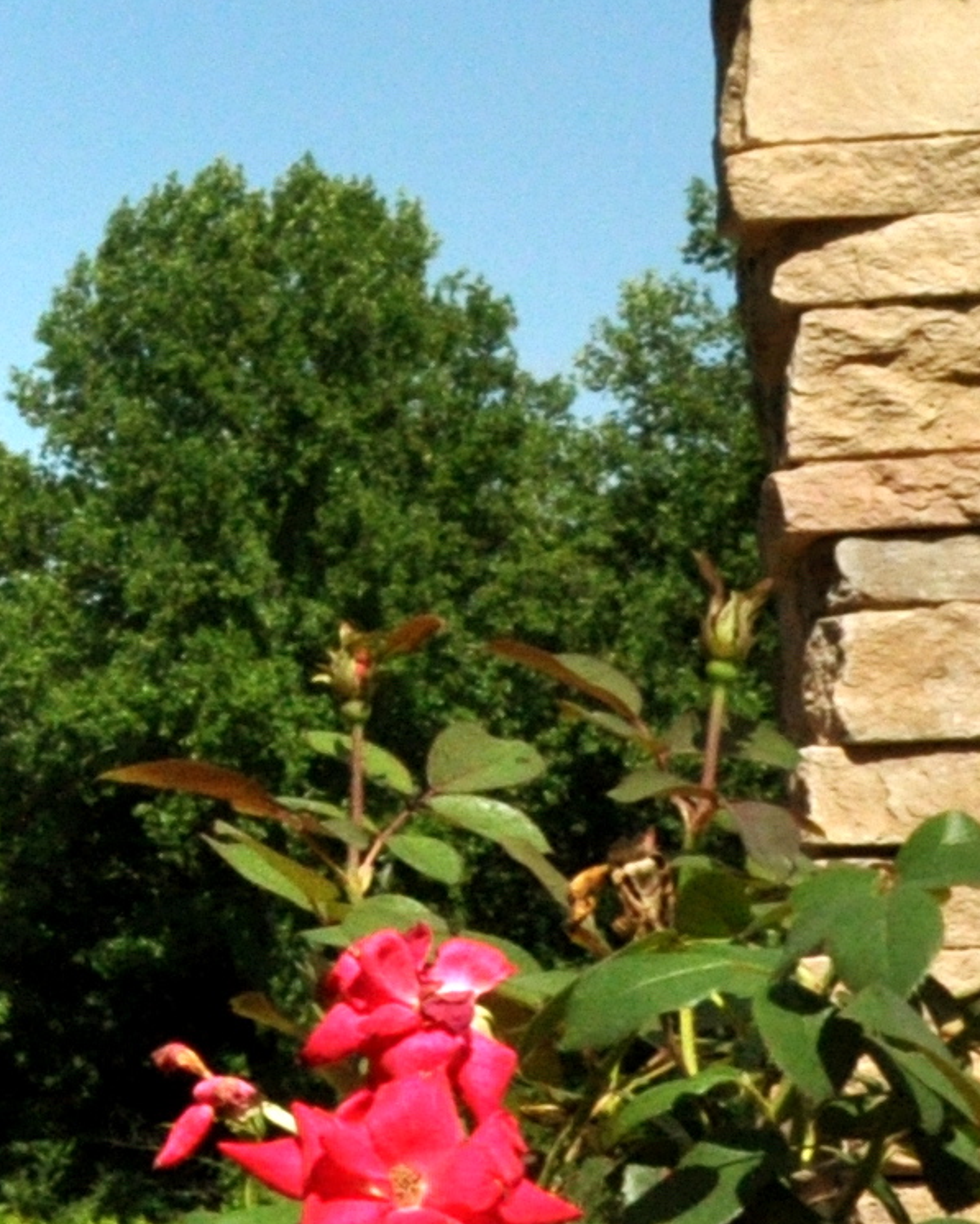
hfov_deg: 6.9
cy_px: 348
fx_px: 7032
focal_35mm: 194
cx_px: -2287
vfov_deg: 9.9
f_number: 14
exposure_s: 1/800
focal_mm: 24
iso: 800
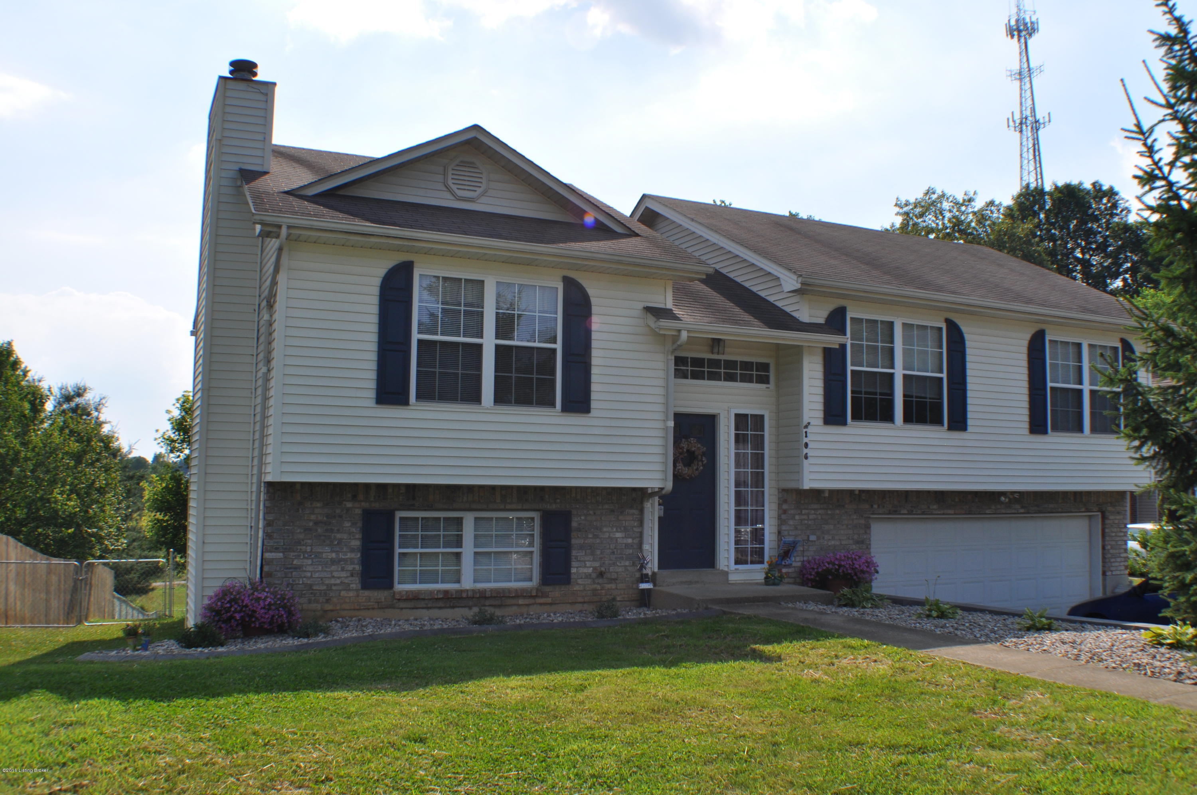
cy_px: 398
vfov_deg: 34.1
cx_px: 598
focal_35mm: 39
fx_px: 1295
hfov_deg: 49.6
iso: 200
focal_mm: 26
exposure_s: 1/400
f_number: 10
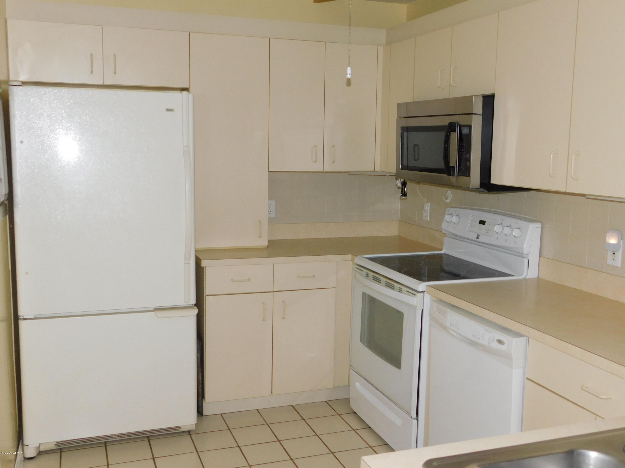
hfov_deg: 51.4
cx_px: 312
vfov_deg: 39.7
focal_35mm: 36
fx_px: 650
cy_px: 234
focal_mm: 6.3
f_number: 3.5
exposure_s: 1/30
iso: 200
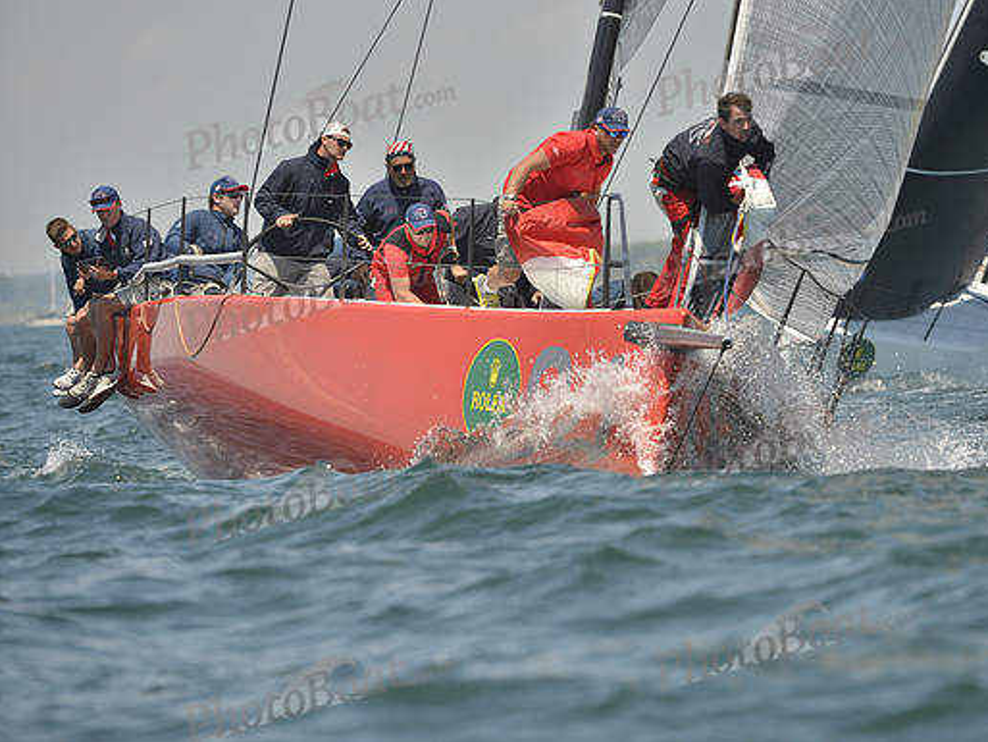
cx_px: 557
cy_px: 371
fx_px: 9621
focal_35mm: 337
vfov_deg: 4.4
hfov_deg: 5.9
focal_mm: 310
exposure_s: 1/1250
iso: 280
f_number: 7.1
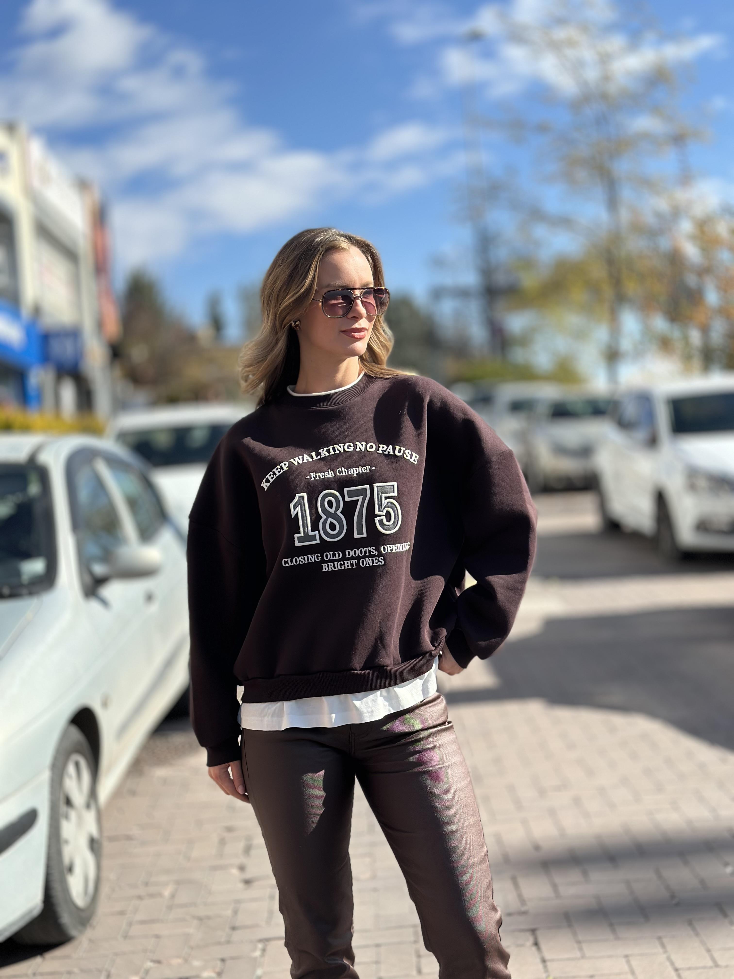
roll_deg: +4.1
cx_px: 367
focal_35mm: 48
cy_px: 490
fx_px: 1357
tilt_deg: +1.2
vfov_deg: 39.7
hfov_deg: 30.3
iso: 100
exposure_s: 1/4016
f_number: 1.78
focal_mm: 6.86
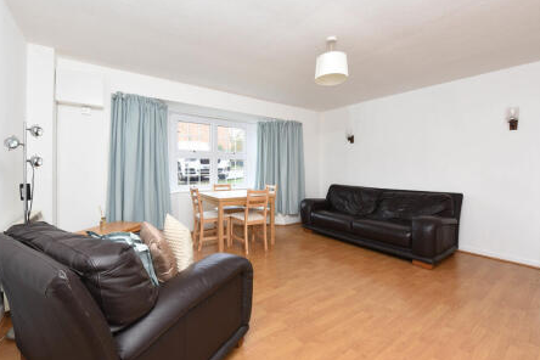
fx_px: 225
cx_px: 254
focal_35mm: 15
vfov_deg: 77.3
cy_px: 170
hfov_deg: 100.3
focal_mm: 14
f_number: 8
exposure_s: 1/8
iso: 800
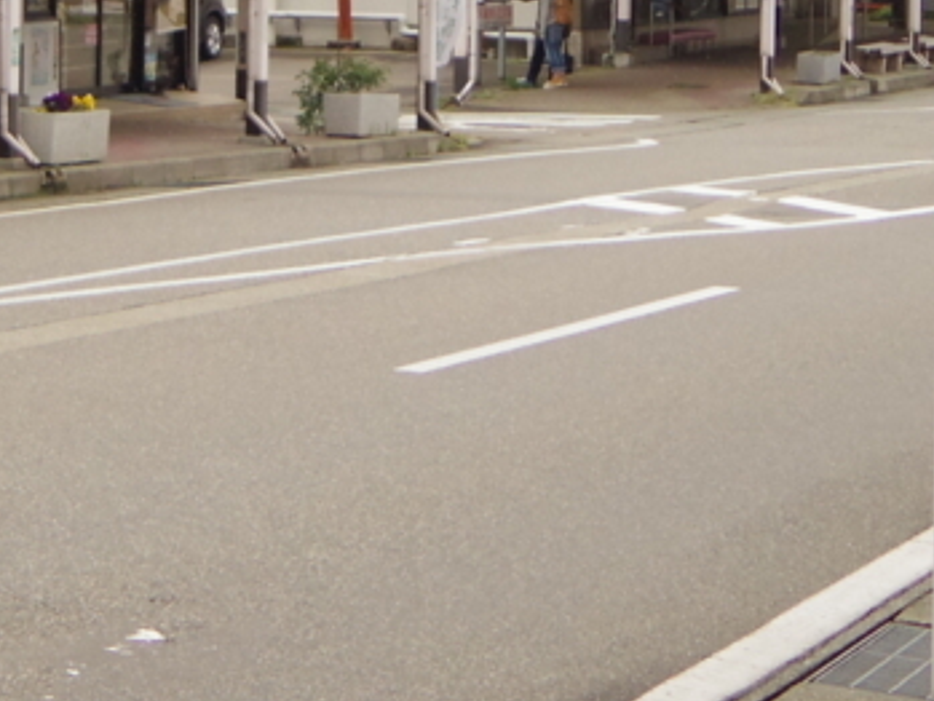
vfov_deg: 10.6
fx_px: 3725
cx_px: 332
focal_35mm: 138
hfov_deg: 14.3
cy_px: -136
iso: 250
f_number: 1.9
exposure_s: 1/1000
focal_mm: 8.5
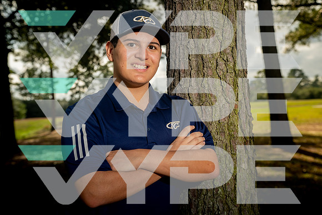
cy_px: 108
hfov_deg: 43.6
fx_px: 403
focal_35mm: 45
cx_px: 161
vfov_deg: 29.9
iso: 160
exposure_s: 1/250
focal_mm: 45
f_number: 4.5
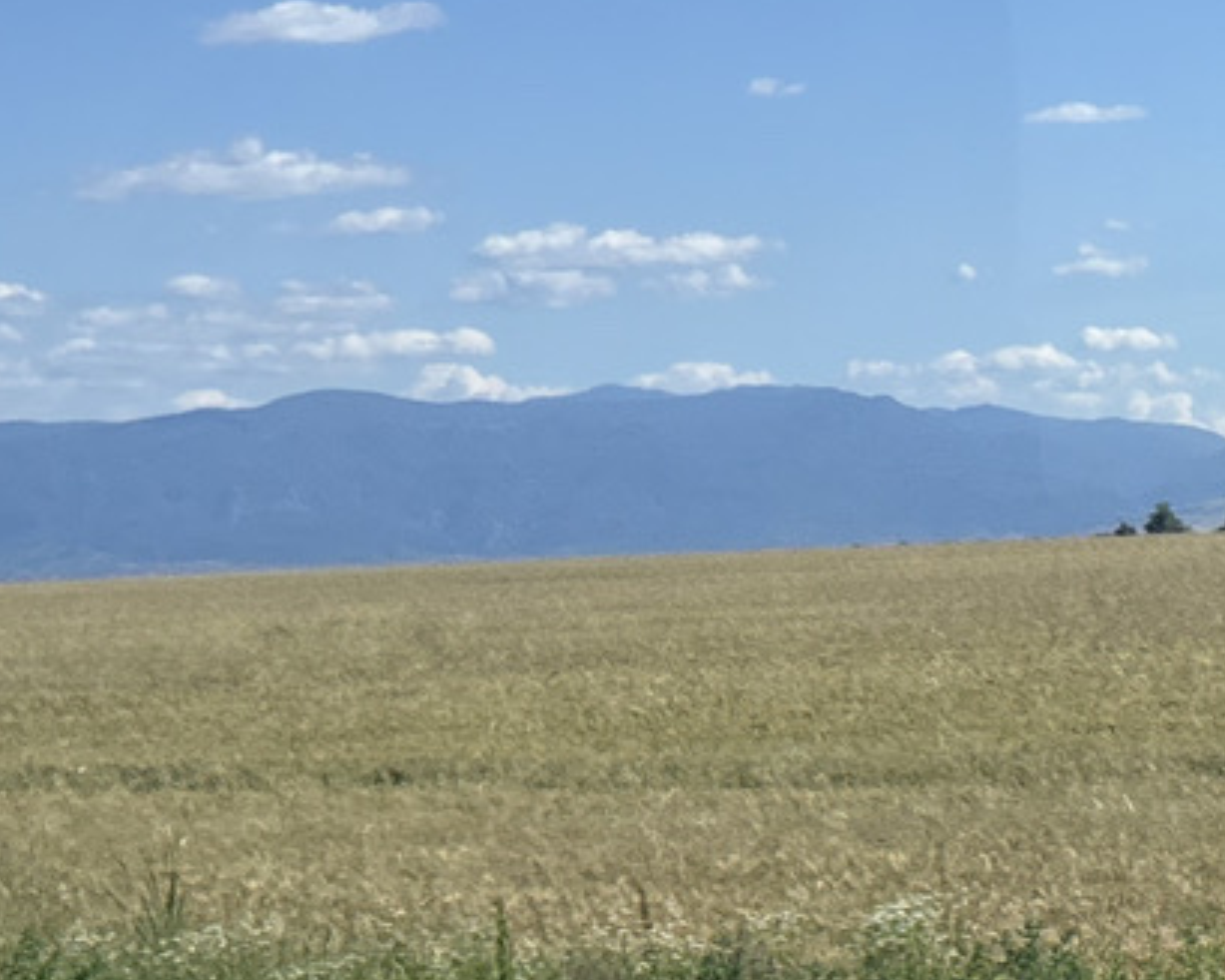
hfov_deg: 14.5
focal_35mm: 124
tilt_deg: +8.9
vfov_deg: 12.1
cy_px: -291
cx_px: 1791
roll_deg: +1.9
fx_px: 4495
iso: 50
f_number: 1.6
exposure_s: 1/1626
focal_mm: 5.96
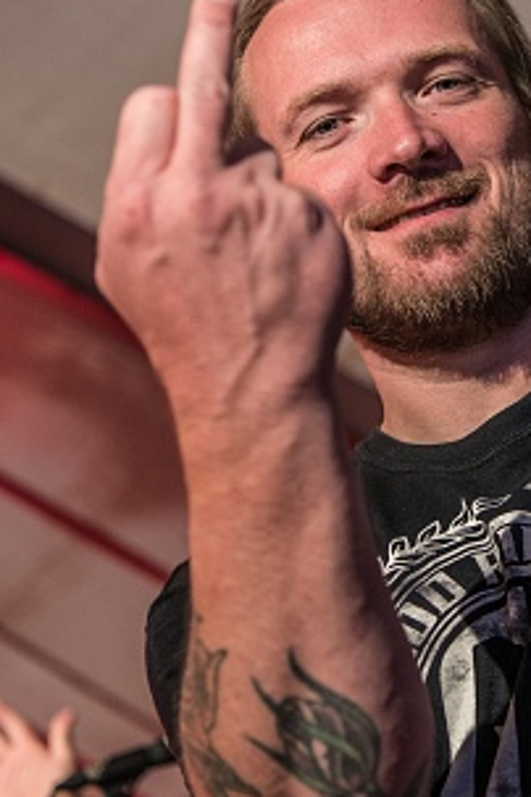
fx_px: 2212
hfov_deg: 13.5
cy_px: 312
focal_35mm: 100
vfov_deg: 20.4
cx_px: 494
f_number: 2.8
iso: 640
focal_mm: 42
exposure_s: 1/100
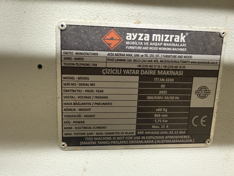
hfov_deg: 71.6
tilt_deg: -8.7
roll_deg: -0.6
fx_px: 162
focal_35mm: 24
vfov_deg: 56.8
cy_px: 88
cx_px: 117
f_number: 2.2
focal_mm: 2.22
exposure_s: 1/50
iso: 800
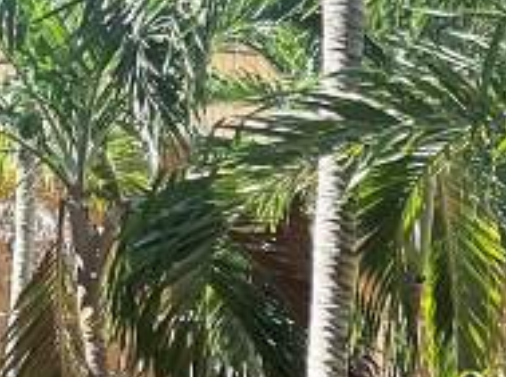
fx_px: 1795
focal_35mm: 123
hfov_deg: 14.6
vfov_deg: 11.3
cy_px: 658
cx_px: 833
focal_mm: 3
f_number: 1.8
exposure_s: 1/524
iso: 16
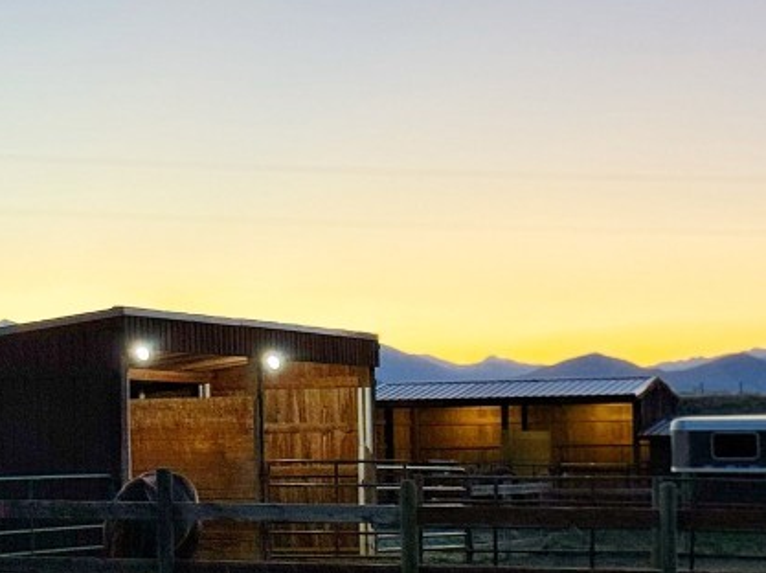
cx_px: 547
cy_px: 492
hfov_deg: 16.6
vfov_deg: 12.5
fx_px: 2609
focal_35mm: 118
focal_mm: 6.86
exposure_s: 1/73
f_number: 1.78
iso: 100
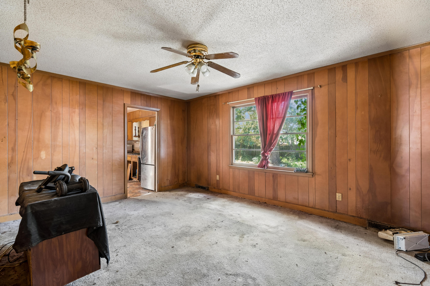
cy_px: 143
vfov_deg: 73.7
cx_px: 215
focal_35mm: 16
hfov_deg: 96.7
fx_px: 191
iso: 400
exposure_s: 1
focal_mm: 16
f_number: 7.1
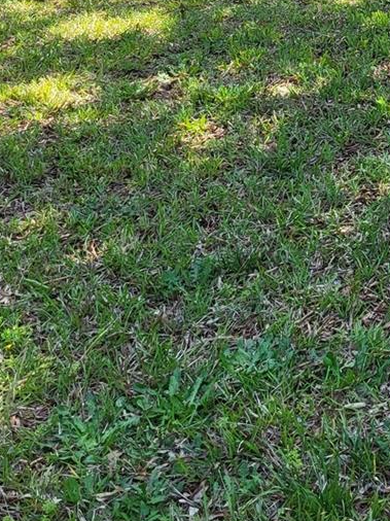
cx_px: 470
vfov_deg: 21.8
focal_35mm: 79
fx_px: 1188
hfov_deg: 17.7
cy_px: -194
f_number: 1.8
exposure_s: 1/566
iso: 40
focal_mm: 5.4
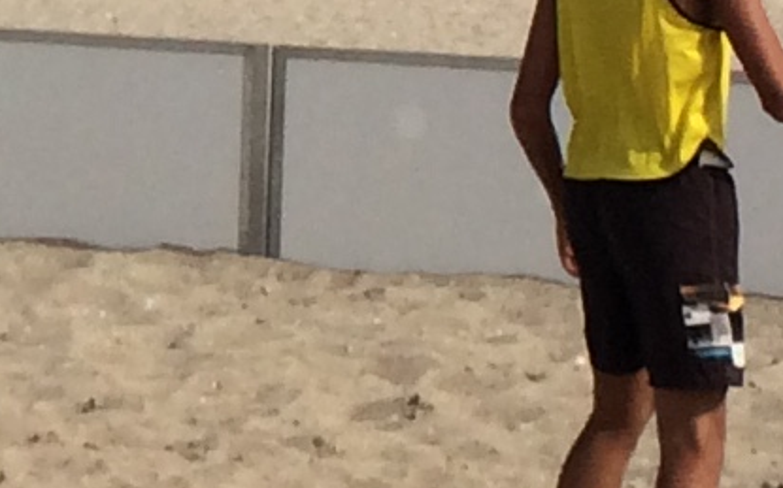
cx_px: -557
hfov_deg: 8.4
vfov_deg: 5.4
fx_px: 5162
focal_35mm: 242
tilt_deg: +0.4
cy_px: -230
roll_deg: +0.0
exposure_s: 1/4566
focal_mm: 4.15
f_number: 2.2
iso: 32
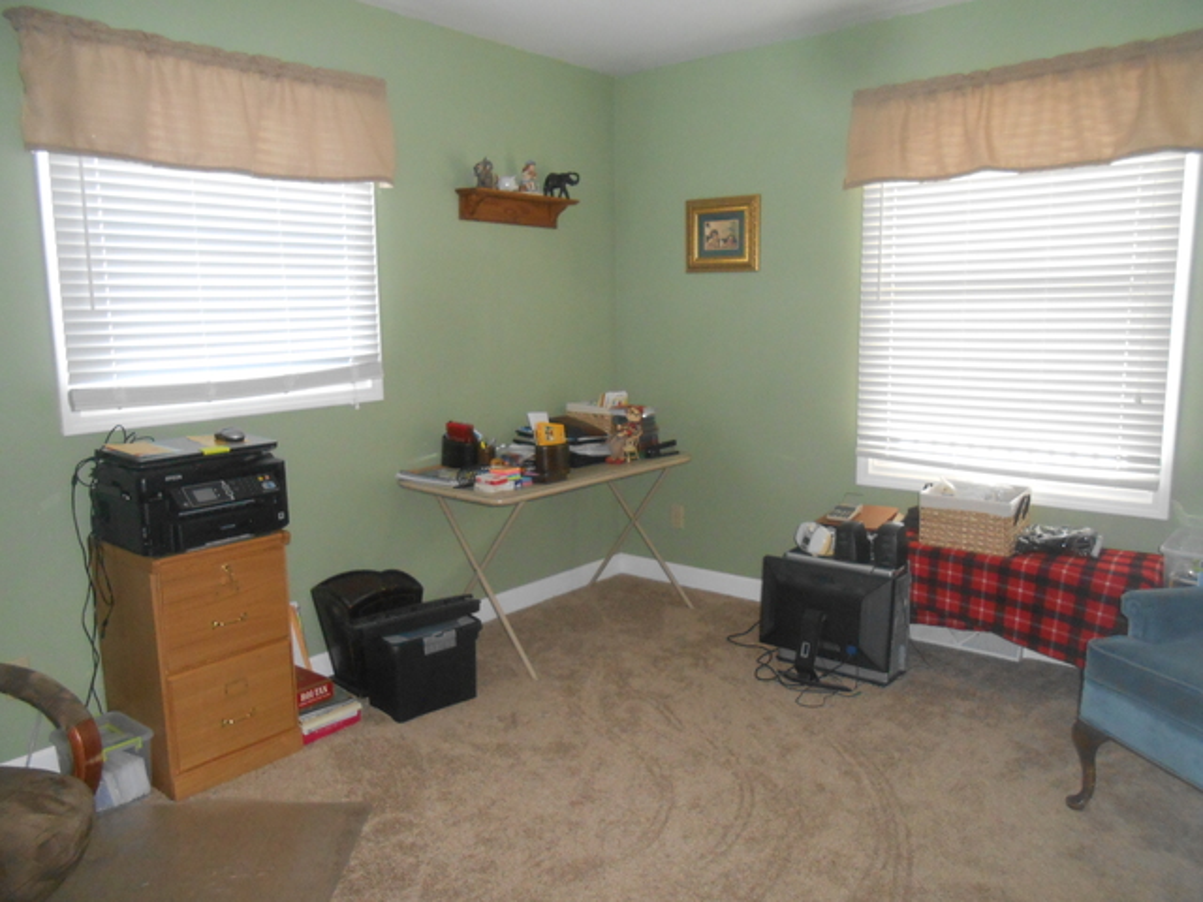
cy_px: 451
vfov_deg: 53.1
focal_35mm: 26
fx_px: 904
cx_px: 602
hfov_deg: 67.3
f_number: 3.5
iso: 400
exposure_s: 1/25
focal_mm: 4.6
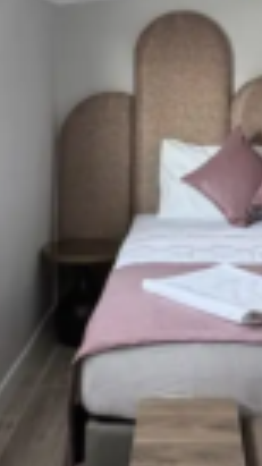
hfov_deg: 18.5
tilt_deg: +0.0
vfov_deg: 31.3
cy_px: 71
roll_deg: -0.3
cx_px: 180
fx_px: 803
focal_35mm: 65
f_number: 2.2
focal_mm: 2.22
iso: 200
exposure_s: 1/99
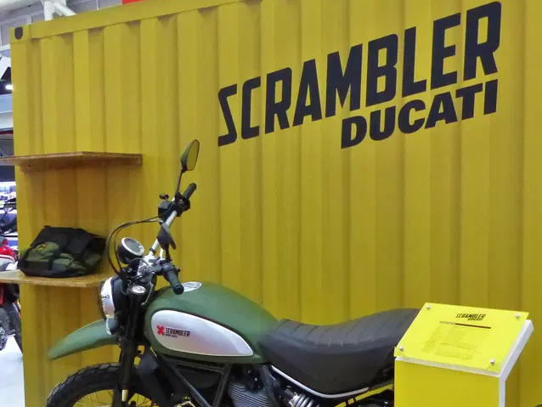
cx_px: 265
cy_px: 269
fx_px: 736
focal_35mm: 47
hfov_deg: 40.4
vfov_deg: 30.7
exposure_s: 1/60
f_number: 2.8
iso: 800
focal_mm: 4.5
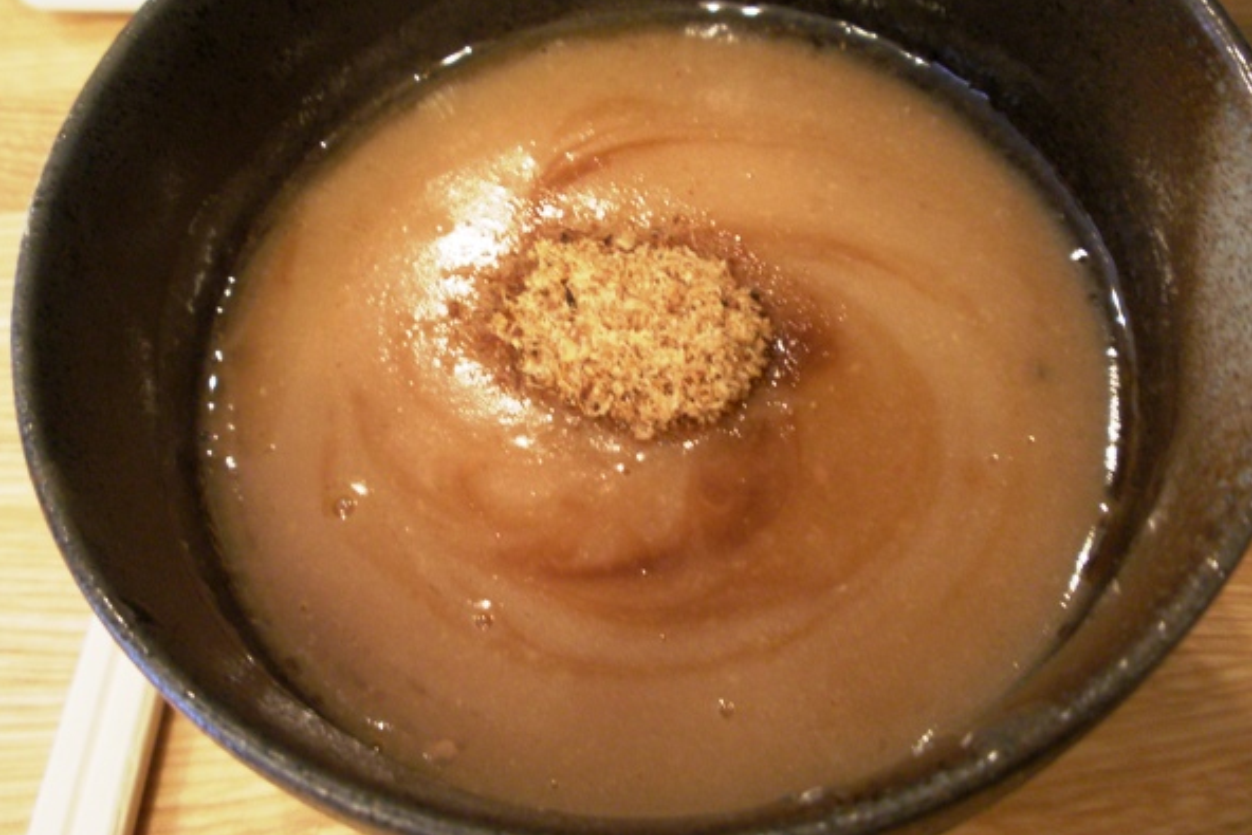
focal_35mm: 39
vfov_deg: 34.2
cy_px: 361
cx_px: 620
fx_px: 1357
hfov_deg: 49.5
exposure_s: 1/3
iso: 100
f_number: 3.5
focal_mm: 6.6
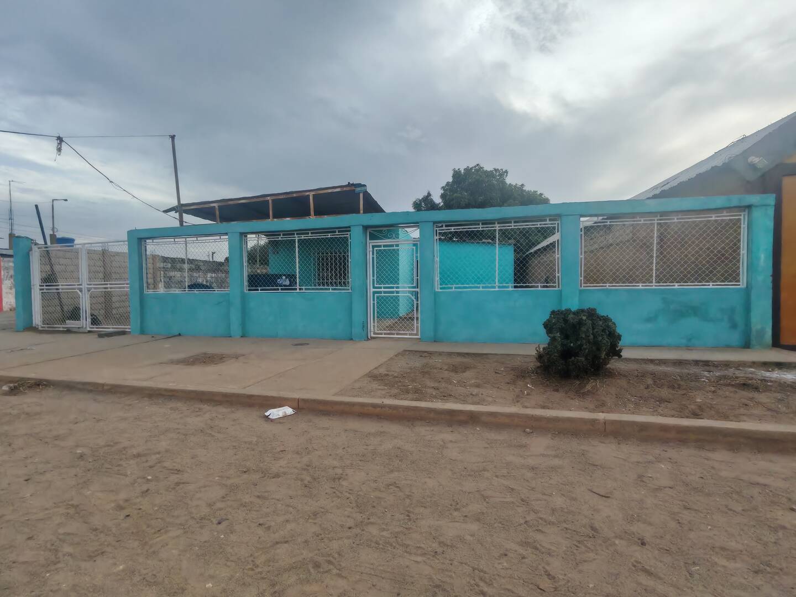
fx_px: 414
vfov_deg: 71.6
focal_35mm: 18
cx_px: 398
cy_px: 298
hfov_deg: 87.8
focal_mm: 1.96
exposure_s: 1/530
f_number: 2.2
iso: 50
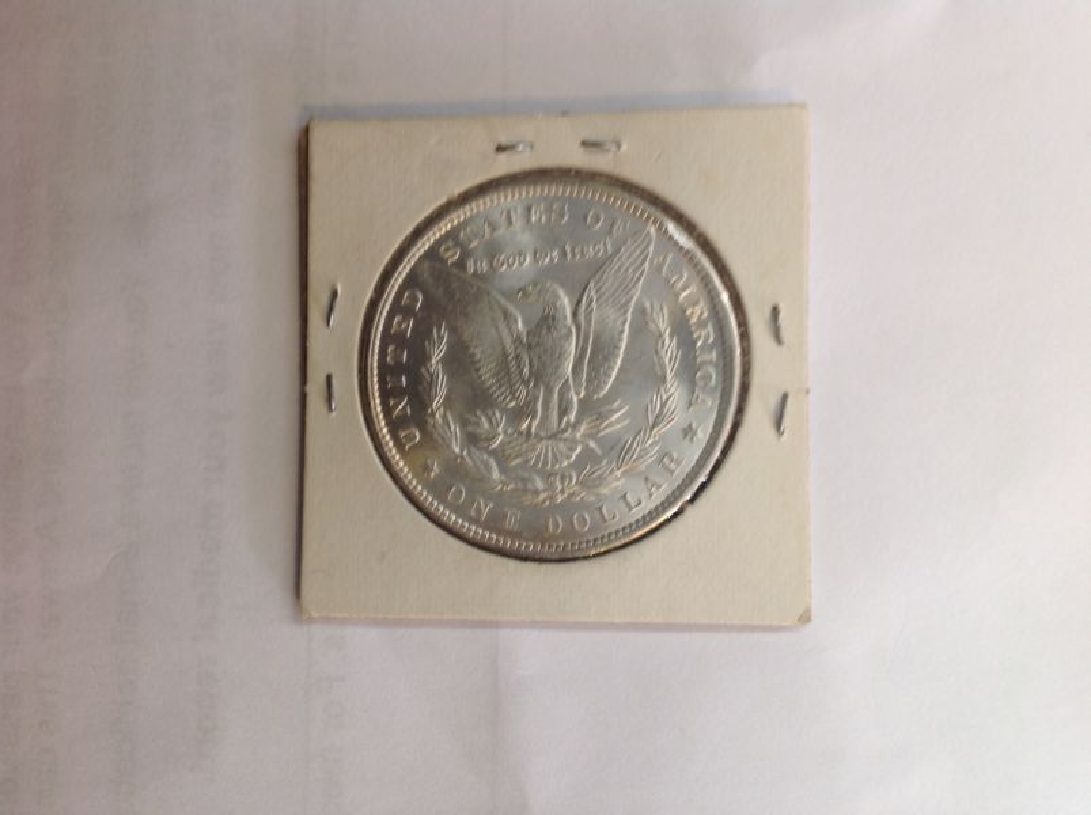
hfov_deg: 52.7
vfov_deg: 40.6
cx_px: 546
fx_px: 1102
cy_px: 408
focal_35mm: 35
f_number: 2.4
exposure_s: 1/17
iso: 50
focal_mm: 4.28
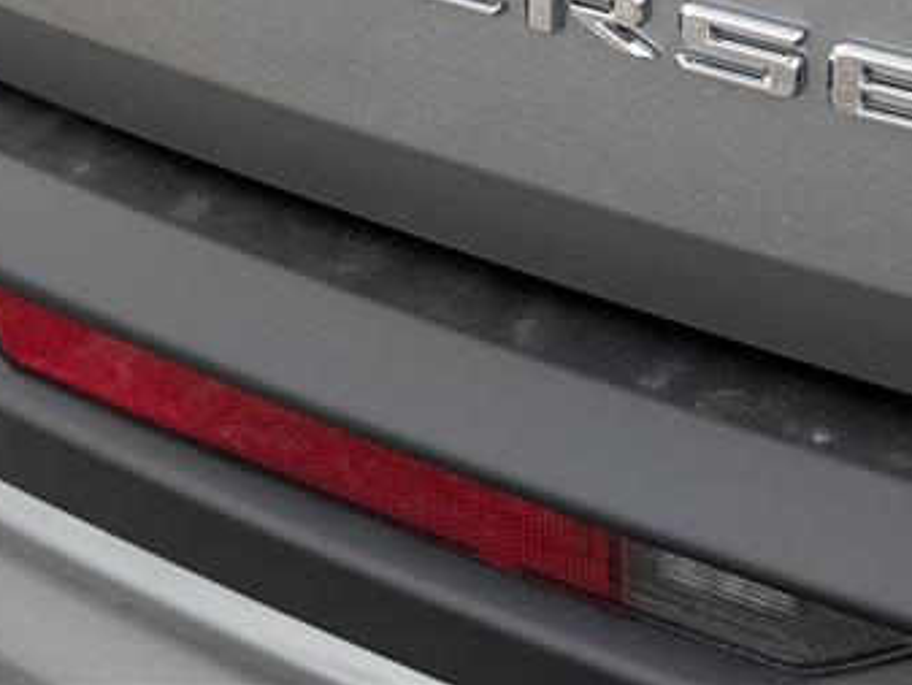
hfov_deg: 21.1
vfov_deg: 15.7
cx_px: 479
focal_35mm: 93
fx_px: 2451
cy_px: 38
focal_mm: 6.9
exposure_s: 1/213
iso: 46
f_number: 1.68
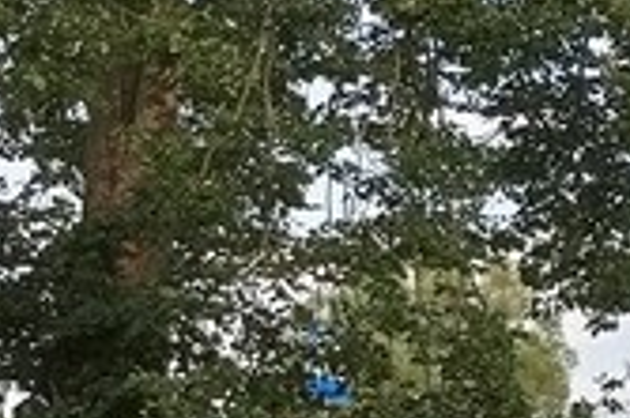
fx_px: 2430
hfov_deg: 14.4
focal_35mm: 139
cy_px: 595
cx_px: -104
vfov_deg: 9.6
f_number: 1.8
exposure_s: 1/116
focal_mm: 4.27
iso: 100
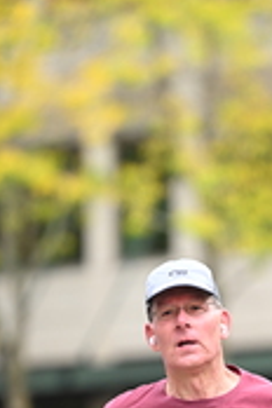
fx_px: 6437
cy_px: 406
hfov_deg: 2.4
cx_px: 212
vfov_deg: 3.6
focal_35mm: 568
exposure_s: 1/1250
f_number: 2.8
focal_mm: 180
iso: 640
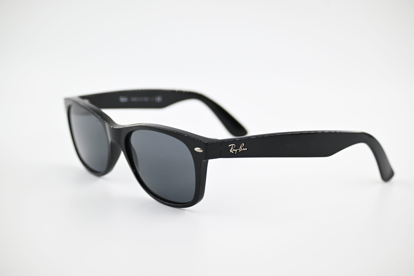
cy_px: 138
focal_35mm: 80
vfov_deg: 17.2
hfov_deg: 25.5
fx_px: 914
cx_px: 207
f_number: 4.5
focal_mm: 53
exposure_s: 1/400
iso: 400
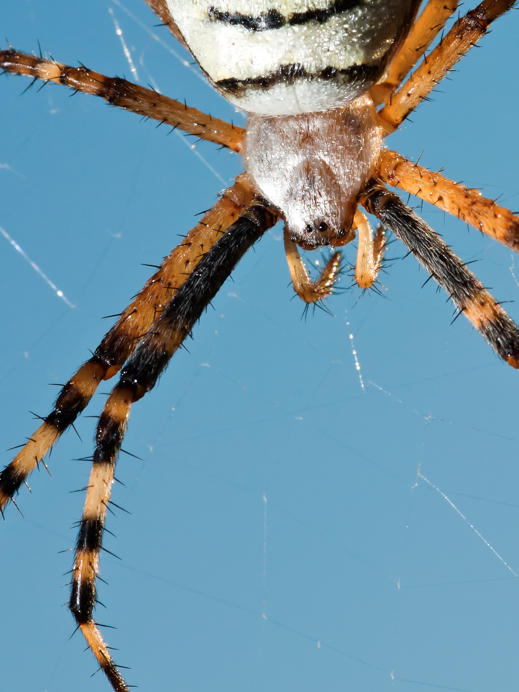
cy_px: 238
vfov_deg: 6.1
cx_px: 351
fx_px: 6479
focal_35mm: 324
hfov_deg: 4.6
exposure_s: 1/200
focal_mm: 105
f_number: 18
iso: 200
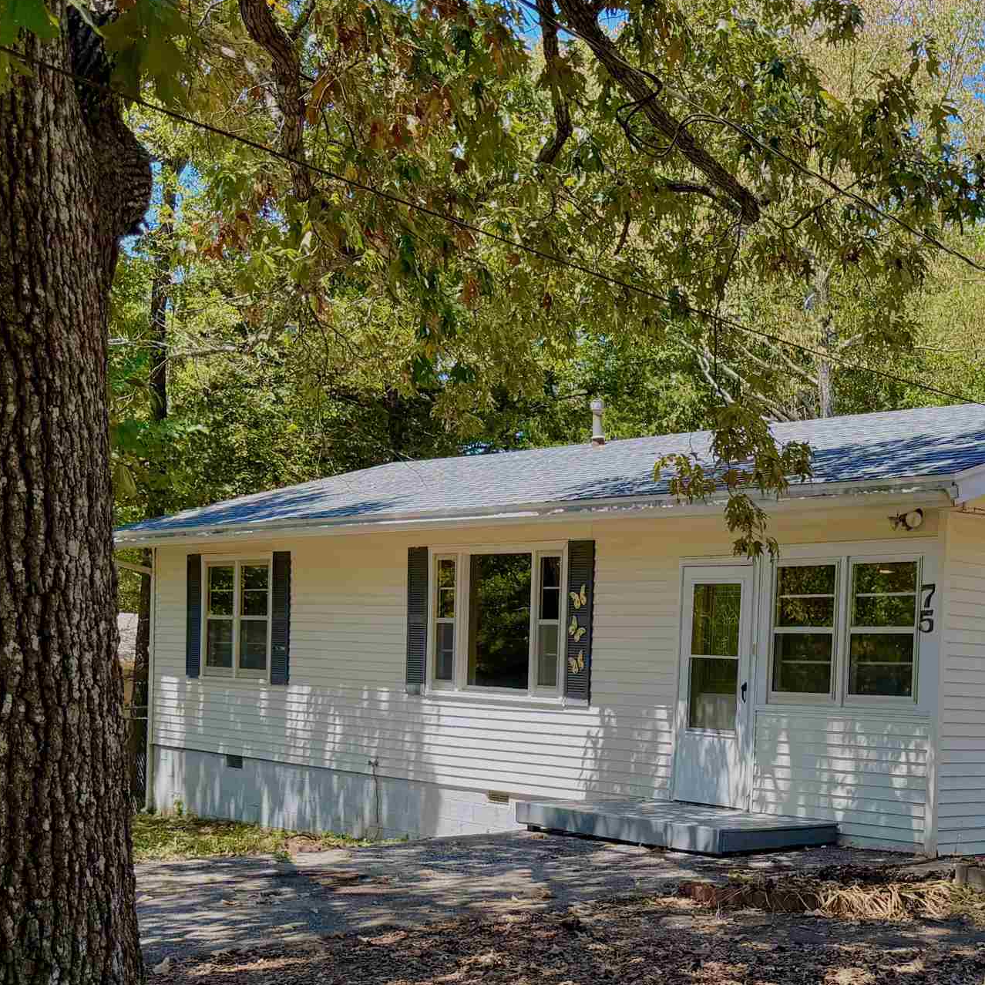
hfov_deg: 32.2
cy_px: 765
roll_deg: -2.1
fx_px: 1642
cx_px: 827
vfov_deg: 32.6
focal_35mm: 51
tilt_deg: -2.6
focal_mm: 6.76
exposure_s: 1/822
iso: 80
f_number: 1.78
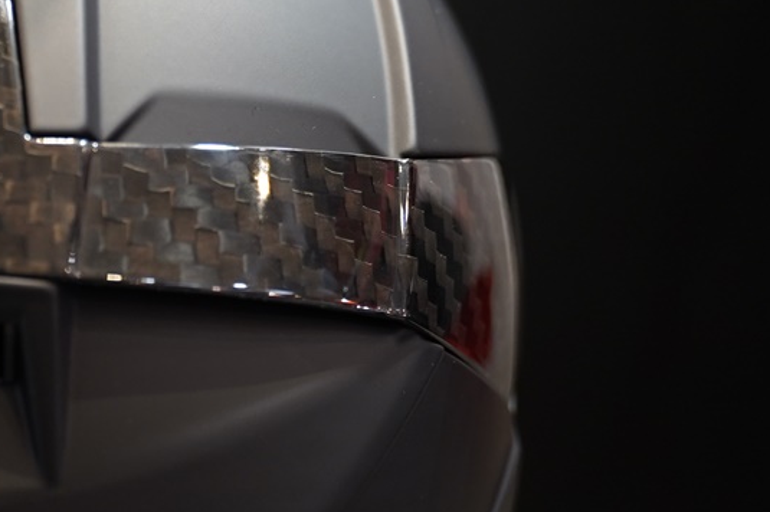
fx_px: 2159
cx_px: -14
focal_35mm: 101
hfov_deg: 19.6
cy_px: 344
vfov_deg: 13.5
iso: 800
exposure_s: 1/60
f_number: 2.8
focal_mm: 30
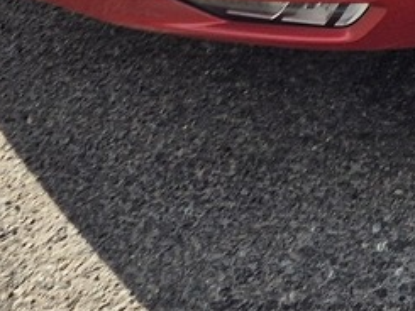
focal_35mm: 150
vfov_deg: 8.5
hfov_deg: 12.2
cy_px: -575
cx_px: 723
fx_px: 1799
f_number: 1.8
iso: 25
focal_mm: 5.4
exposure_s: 1/1620
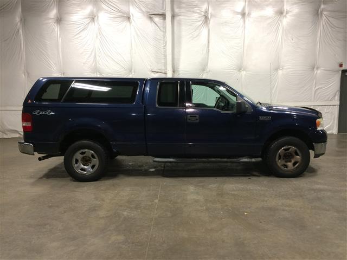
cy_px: 130
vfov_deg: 48.2
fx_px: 291
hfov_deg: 61.7
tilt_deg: -9.9
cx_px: 174
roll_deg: +2.5
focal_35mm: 29
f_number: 2.2
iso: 80
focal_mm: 4.15
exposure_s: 1/30
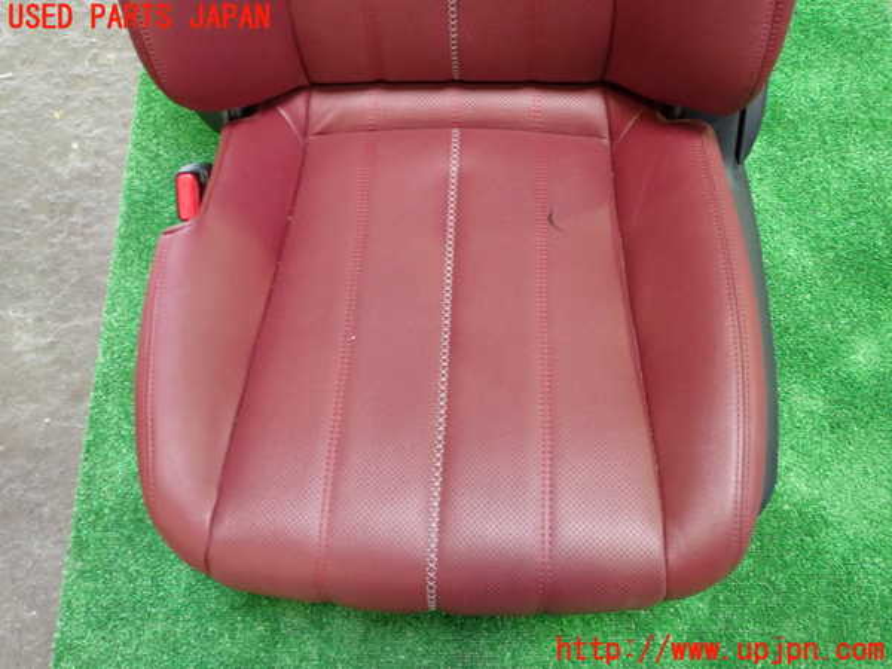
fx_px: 979
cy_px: 334
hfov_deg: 49.0
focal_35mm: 38
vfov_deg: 37.7
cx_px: 446
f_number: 2.7
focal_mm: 6.83
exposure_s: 1/40
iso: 800
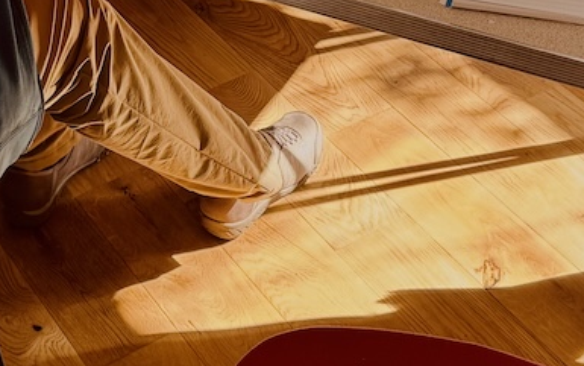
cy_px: -283
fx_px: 1576
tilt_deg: -24.8
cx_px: 241
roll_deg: +3.3
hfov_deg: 21.0
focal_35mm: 99
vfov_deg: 12.2
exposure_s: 1/121
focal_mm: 6.76
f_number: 1.78
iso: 64
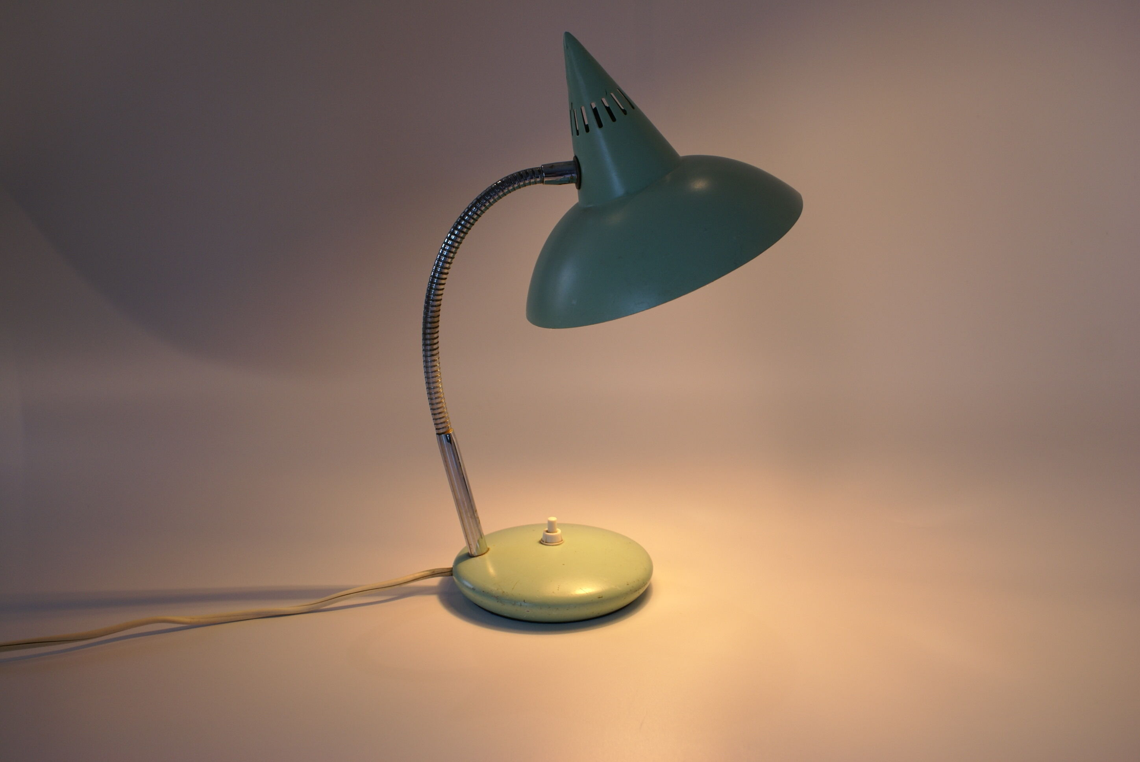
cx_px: 570
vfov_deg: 34.3
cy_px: 381
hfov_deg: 49.5
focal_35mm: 39
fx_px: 1236
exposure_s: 1/40
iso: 200
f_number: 4.5
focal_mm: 26
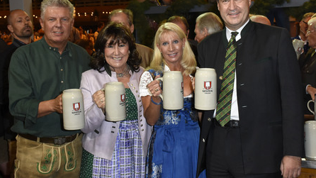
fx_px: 453
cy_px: 75
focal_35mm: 54
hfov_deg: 38.5
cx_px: 158
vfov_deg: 22.2
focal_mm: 34
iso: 1000
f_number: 6.3
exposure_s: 1/160
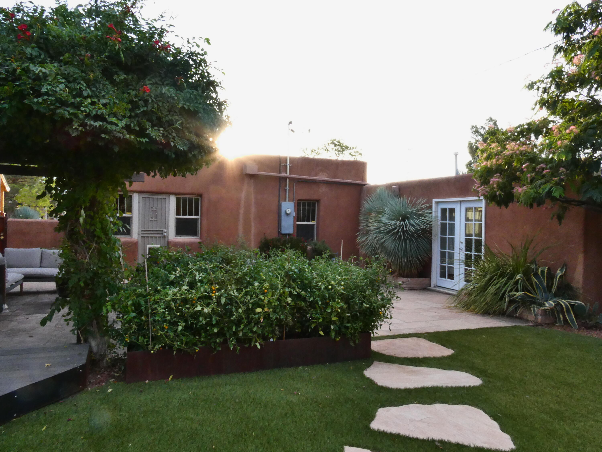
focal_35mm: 24
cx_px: 301
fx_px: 417
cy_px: 226
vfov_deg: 56.8
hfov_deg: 71.6
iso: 400
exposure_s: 1/60
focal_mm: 4.3
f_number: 8
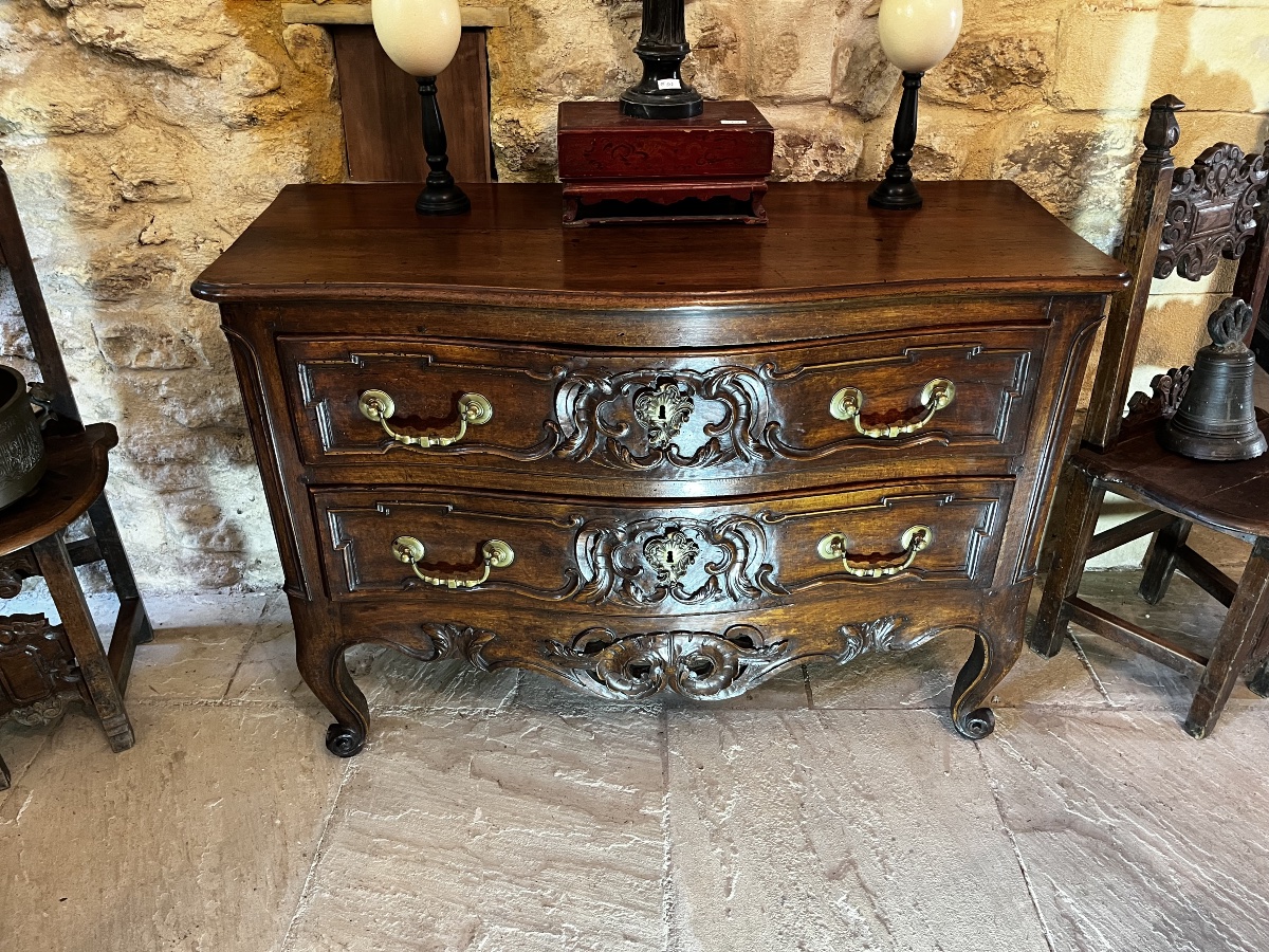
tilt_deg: -33.9
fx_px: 953
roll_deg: -0.6
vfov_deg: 53.1
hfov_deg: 67.3
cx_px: 634
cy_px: 476
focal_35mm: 26
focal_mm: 5.1
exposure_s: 1/50
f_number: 1.6
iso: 320
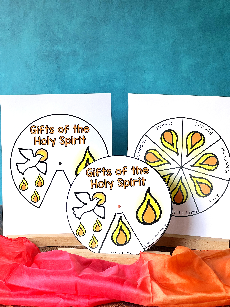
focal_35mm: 77
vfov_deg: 25.3
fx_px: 682
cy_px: 154
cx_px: 115
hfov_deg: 19.1
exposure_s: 1/99
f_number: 2.8
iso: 40
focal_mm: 9
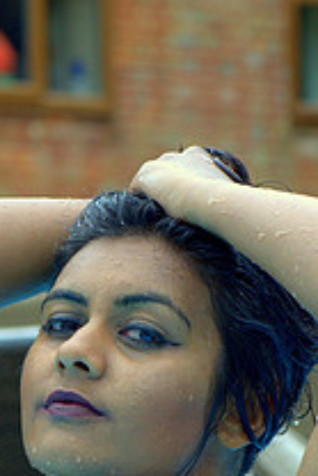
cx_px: 150
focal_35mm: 325
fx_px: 4299
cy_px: 334
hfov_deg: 4.2
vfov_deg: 6.3
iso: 100
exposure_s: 1/80
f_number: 6.3
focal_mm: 100
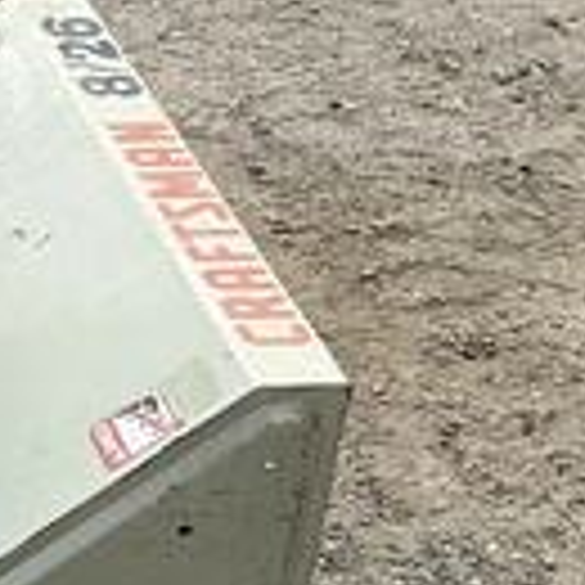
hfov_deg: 11.0
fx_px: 2734
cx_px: -639
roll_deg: +1.9
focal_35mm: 143
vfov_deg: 12.2
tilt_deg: -29.4
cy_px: 245
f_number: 1.8
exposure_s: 1/691
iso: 25
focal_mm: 3
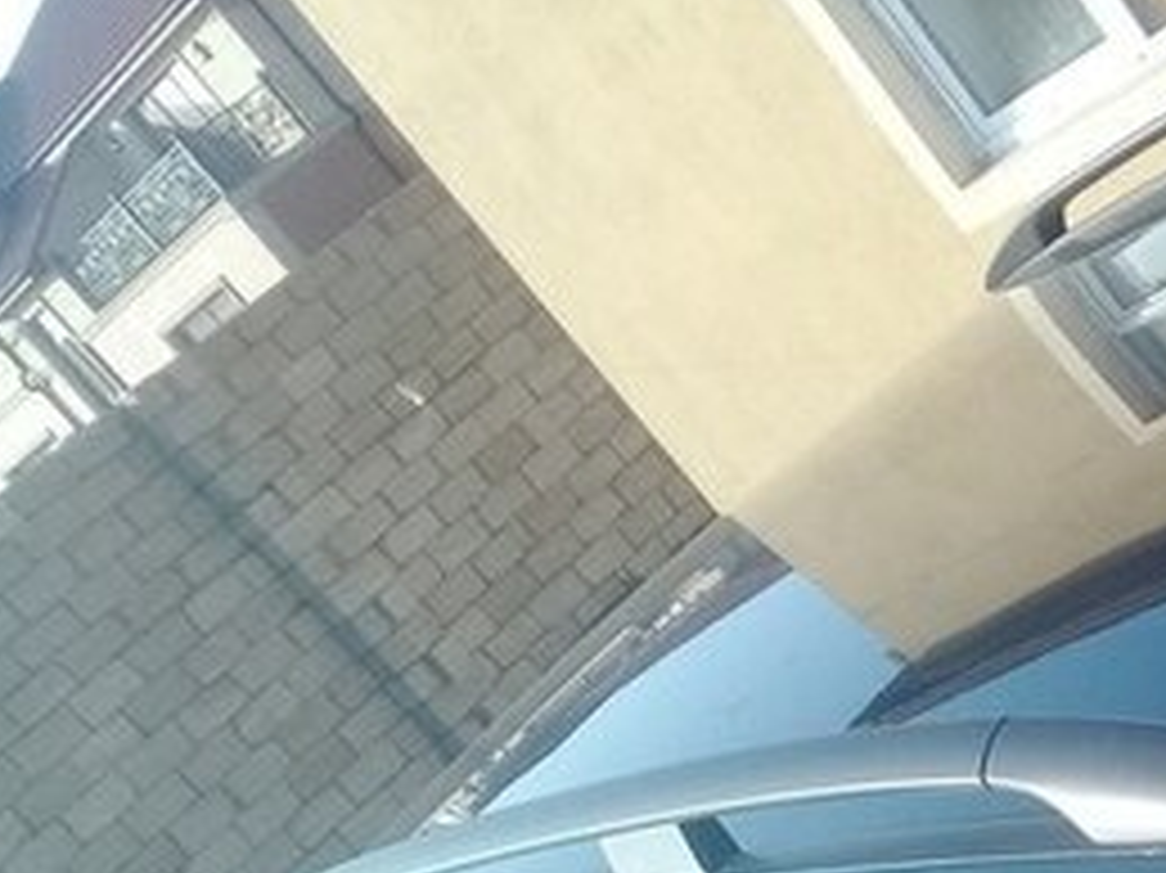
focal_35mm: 79
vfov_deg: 17.8
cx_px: 1414
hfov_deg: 22.7
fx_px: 2660
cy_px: 1024
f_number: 2.2
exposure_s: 1/498
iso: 64
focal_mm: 3.3
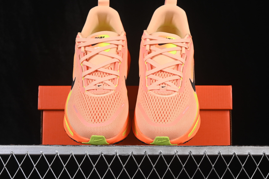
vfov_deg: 18.2
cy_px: 90
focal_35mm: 75
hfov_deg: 27.0
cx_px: 134
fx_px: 560
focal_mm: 50
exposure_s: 1/80
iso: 160
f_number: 8
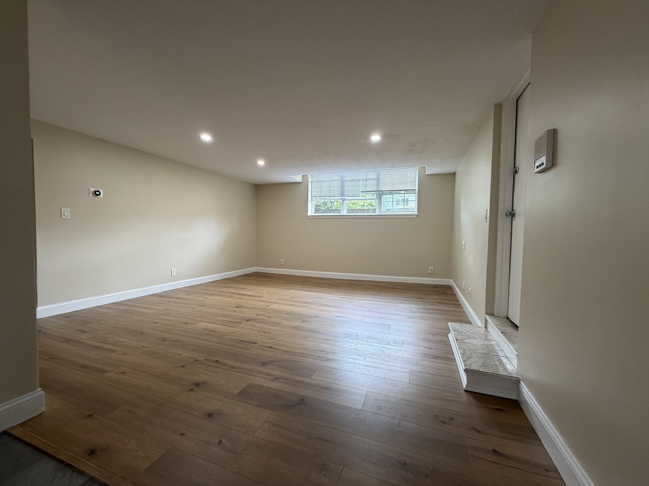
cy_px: 243
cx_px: 324
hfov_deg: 102.1
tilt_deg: -1.9
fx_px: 262
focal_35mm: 14
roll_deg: -1.4
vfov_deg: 85.7
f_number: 2.2
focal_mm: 2.22
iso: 250
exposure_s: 1/60
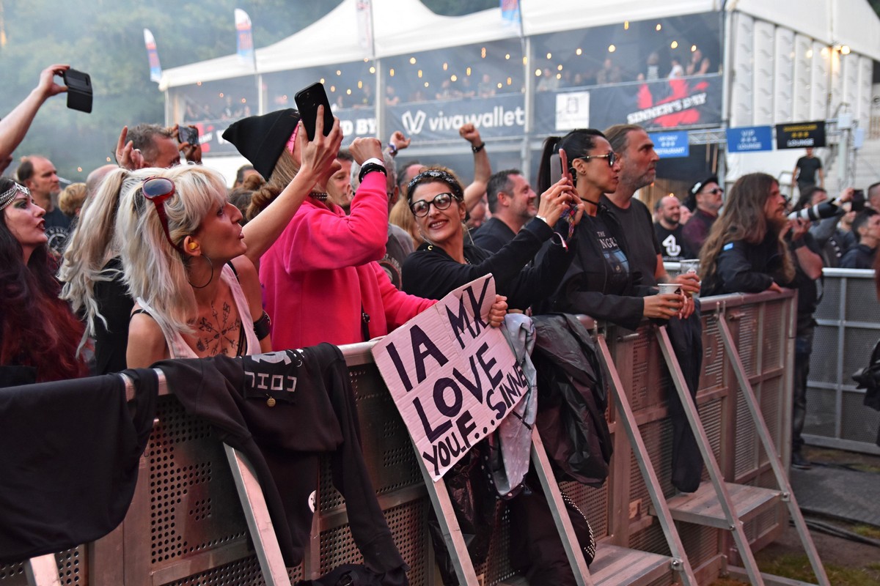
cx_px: 440
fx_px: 990
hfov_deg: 47.9
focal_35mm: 40
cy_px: 293
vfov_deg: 33.0
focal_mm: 27
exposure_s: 1/1000
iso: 1250
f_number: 2.8
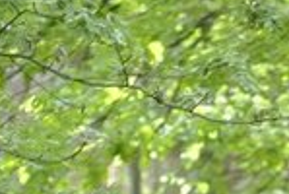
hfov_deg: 4.2
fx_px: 3951
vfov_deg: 2.8
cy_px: 341
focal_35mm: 491
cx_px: 332
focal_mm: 75
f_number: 4.2
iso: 800
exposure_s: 1/125
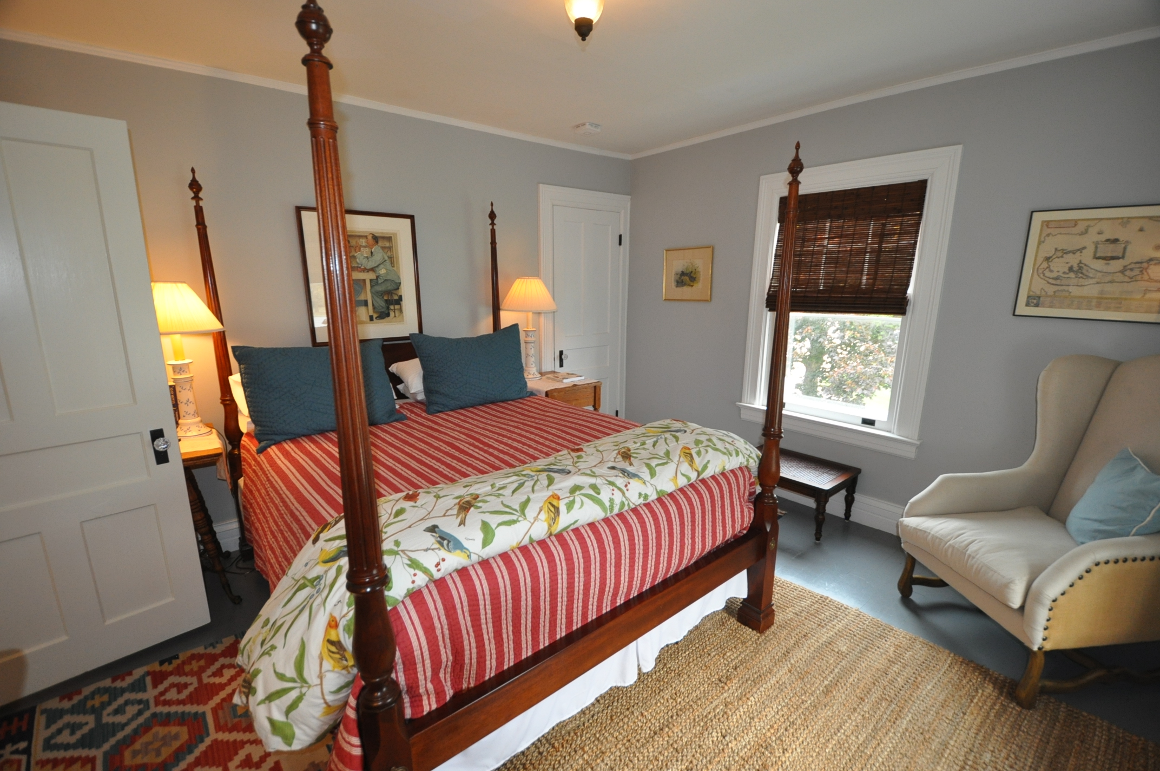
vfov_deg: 77.2
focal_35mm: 15
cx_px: 580
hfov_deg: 100.5
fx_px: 483
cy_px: 386
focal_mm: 10
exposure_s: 1/80
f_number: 3.5
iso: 800
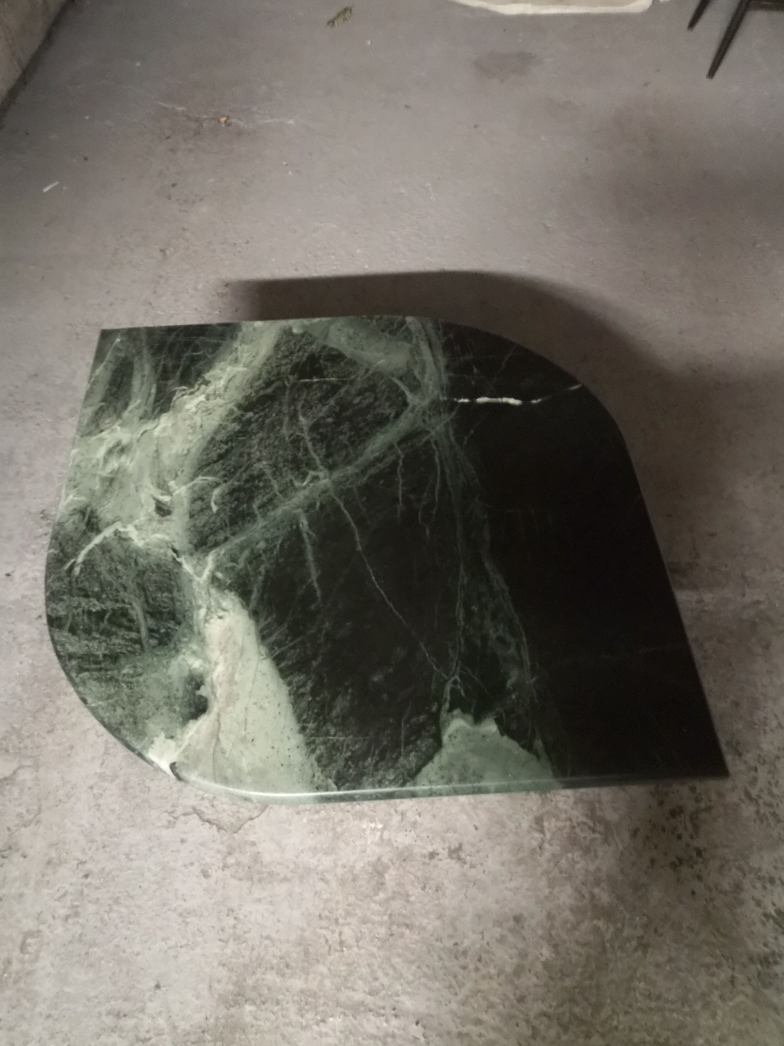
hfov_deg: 51.4
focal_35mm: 27
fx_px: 815
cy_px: 523
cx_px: 392
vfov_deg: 65.3
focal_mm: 3.95
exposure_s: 1/17.1
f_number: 1.8
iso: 3200
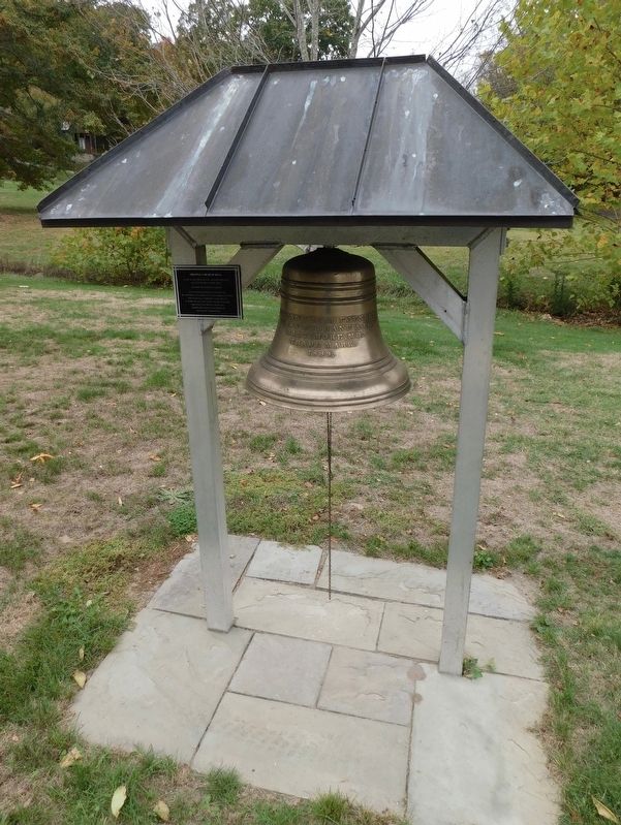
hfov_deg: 59.0
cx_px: 310
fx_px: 549
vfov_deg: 73.9
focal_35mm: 23
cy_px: 412
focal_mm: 4
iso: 125
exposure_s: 1/500
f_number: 3
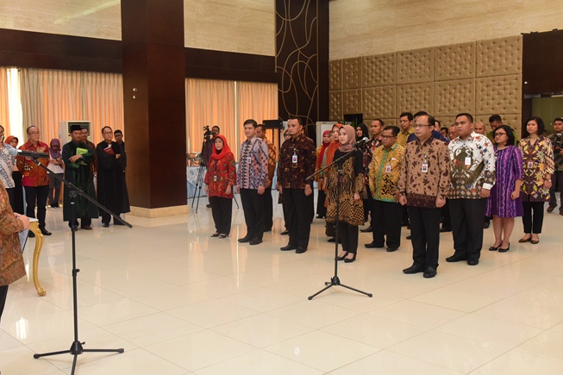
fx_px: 594
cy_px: 193
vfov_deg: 35.0
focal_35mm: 38
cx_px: 241
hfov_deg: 50.5
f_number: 4.5
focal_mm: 31
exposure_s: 1/60
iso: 2500
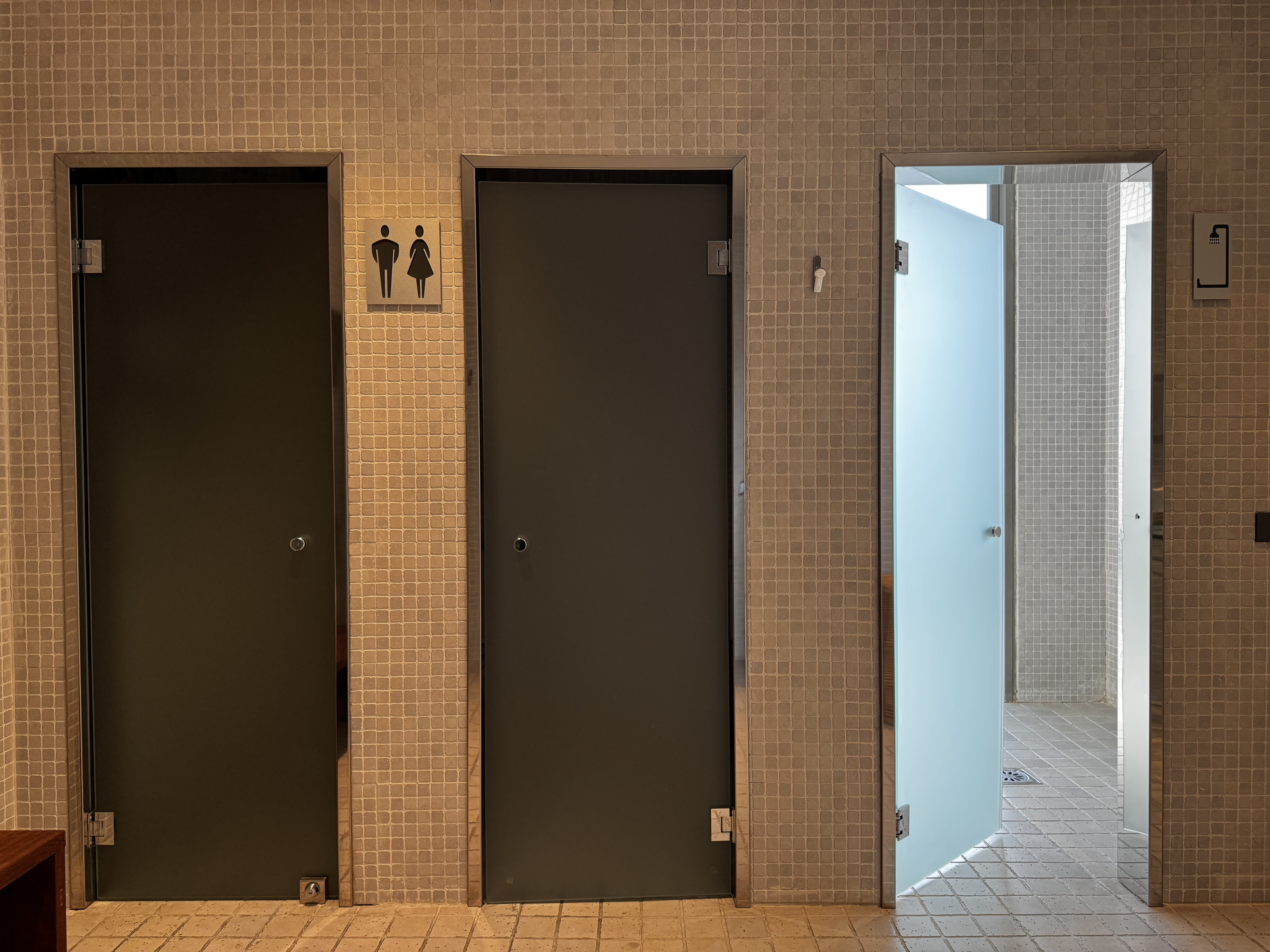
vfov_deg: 56.8
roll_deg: +0.1
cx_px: 635
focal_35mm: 24
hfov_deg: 71.6
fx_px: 881
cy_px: 476
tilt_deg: -1.7
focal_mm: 6.76
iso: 160
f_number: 1.78
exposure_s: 1/121
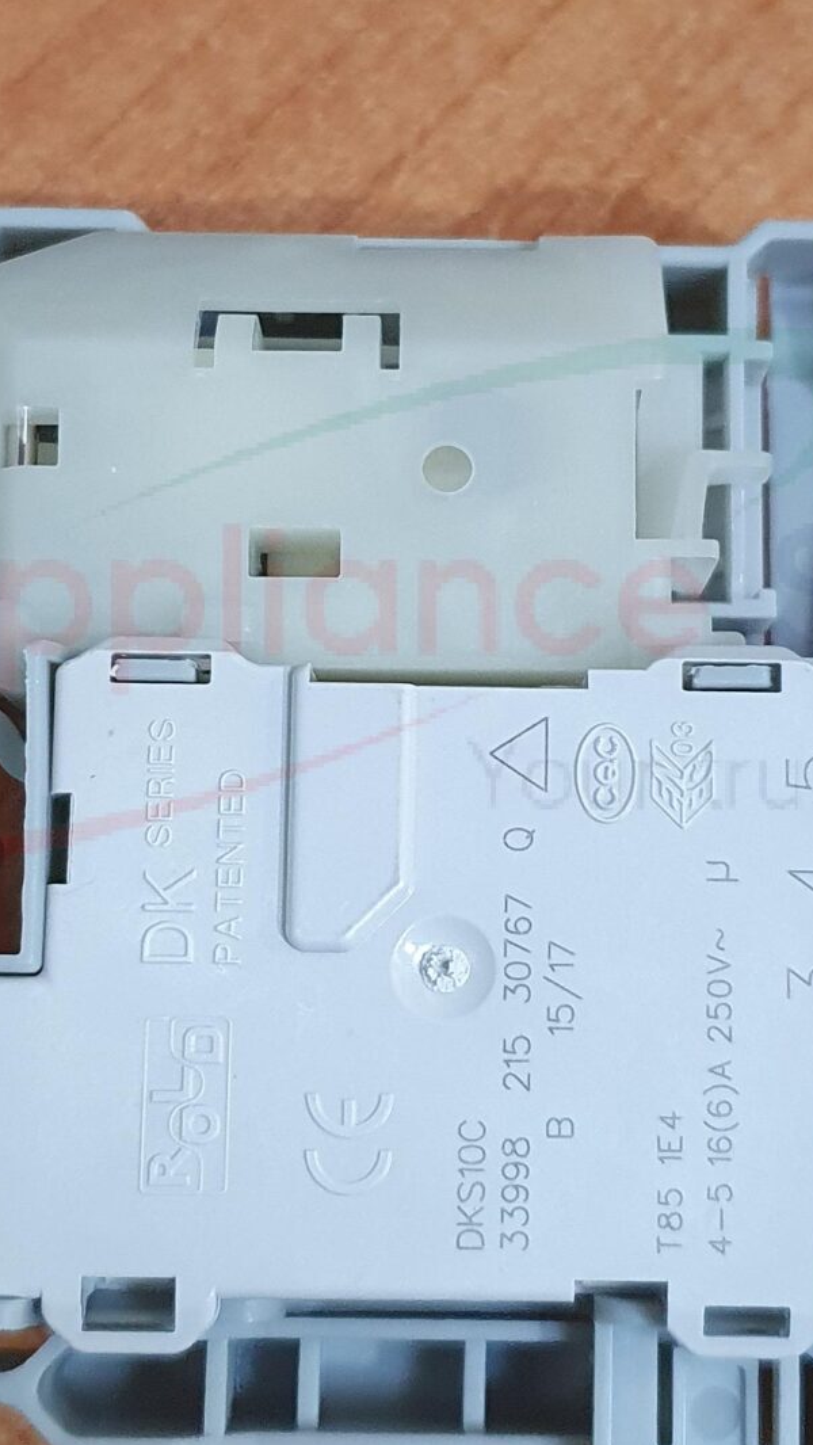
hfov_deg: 17.7
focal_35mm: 68
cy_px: 605
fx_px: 2605
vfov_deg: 30.9
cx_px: 465
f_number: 1.5
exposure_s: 1/50
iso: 320
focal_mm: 4.32
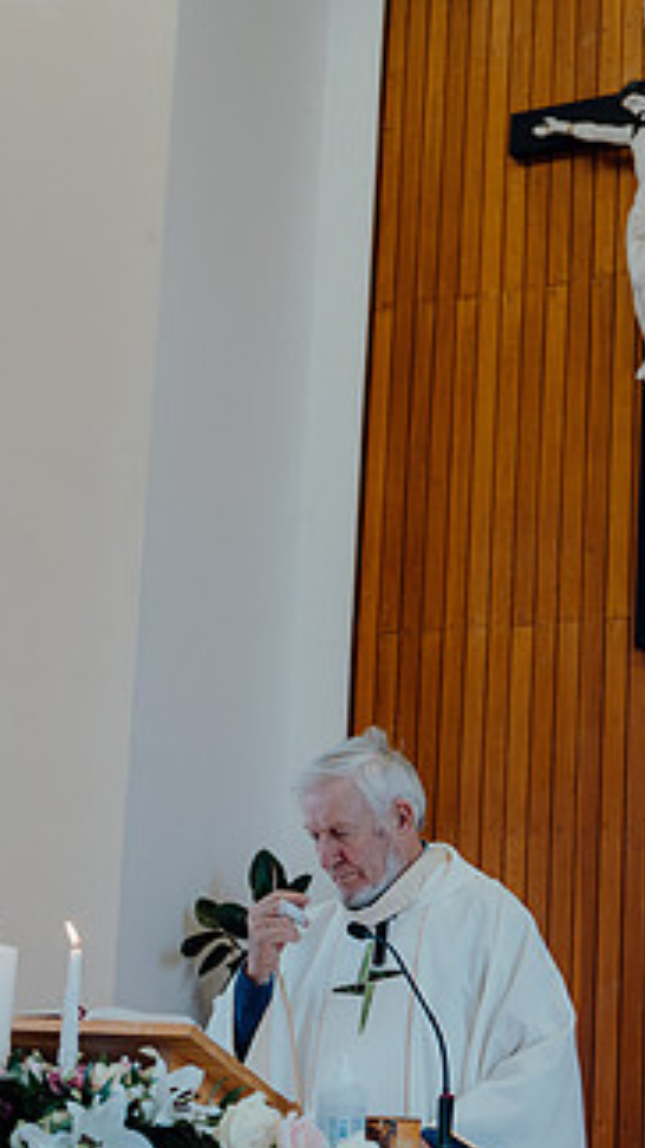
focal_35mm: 77
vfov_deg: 27.5
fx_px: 2344
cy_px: 572
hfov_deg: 15.7
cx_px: 326
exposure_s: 1/200
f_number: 2.8
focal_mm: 41
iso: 400
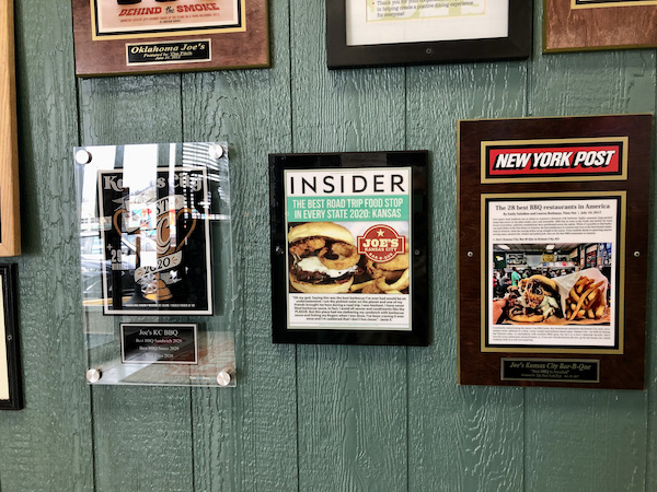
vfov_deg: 49.7
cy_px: 246
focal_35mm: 28
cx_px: 328
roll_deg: +1.5
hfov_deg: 63.4
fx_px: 531
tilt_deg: -5.0
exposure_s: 1/20
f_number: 1.8
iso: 40
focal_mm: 4
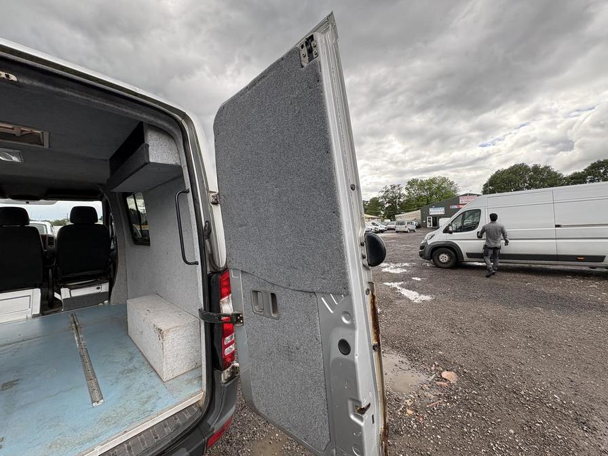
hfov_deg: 102.1
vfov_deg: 85.7
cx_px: 304
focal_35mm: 14
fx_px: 246
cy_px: 228
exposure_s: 1/279
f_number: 2.2
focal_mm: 2.22
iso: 40
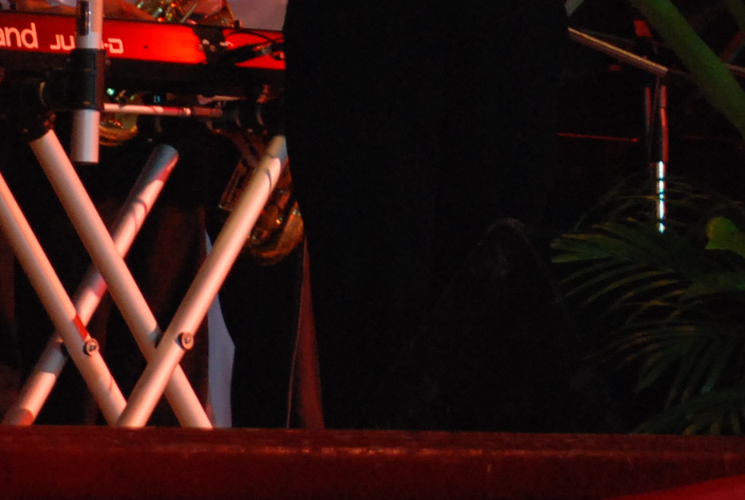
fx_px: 6387
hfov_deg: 6.7
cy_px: -108
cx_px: 698
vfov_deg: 4.5
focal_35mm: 308
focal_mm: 66
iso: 1000
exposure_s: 1/60
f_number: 5.3
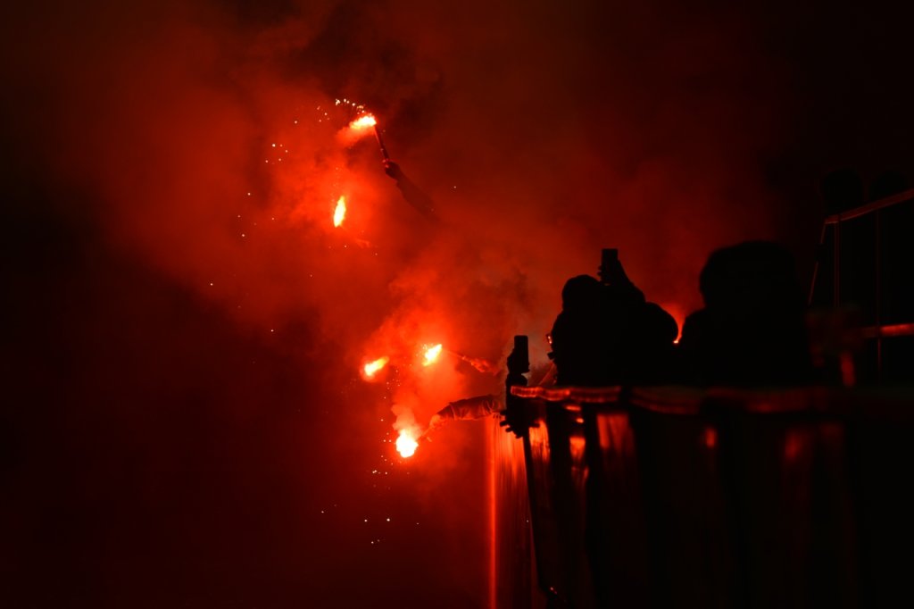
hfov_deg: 8.6
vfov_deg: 5.7
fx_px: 6091
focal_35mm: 240
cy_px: 304
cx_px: 457
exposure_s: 1/640
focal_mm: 160
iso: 100
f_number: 5.6
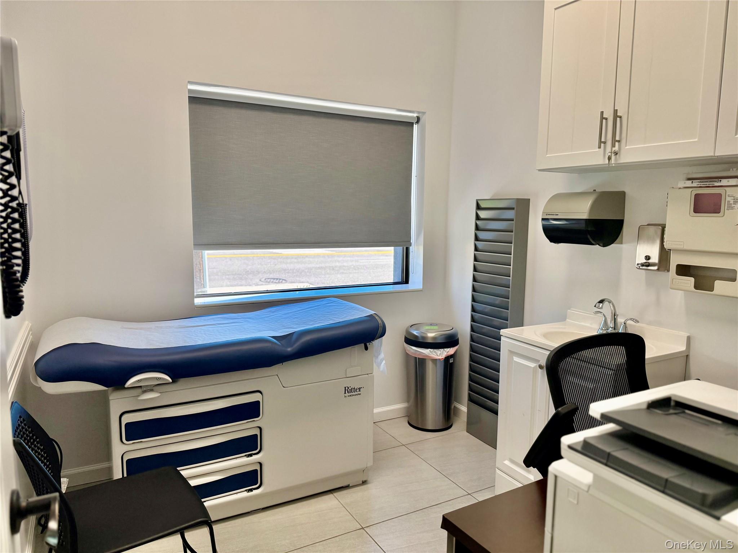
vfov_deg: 56.8
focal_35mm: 24
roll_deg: -0.7
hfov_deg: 71.6
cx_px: 369
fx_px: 512
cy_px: 276
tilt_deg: -6.5
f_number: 1.78
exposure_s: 1/237
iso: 125
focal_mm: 6.76
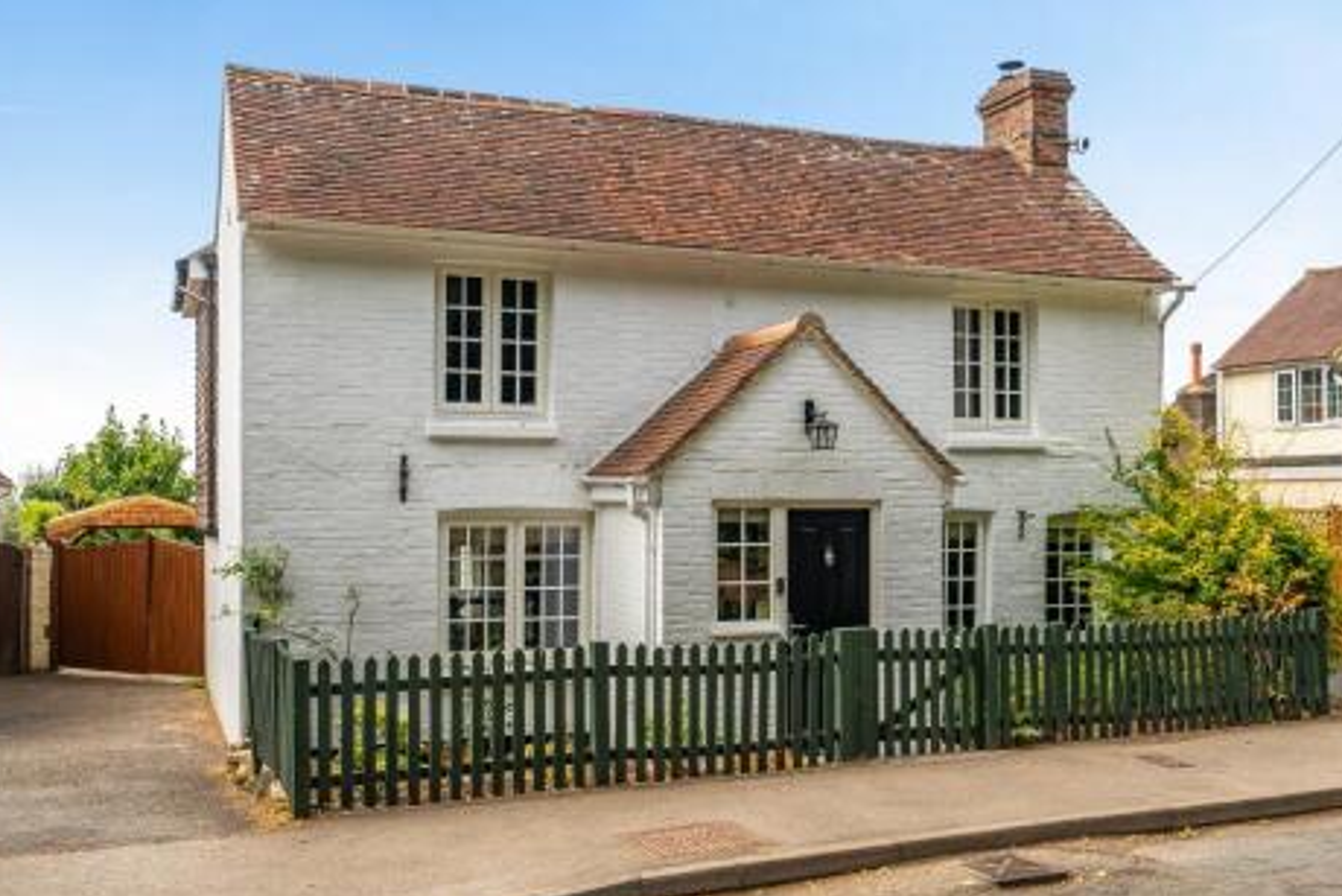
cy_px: 460
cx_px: 659
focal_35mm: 31
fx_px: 1156
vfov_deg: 42.4
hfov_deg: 60.3
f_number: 8
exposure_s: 1/200
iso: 400
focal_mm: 20
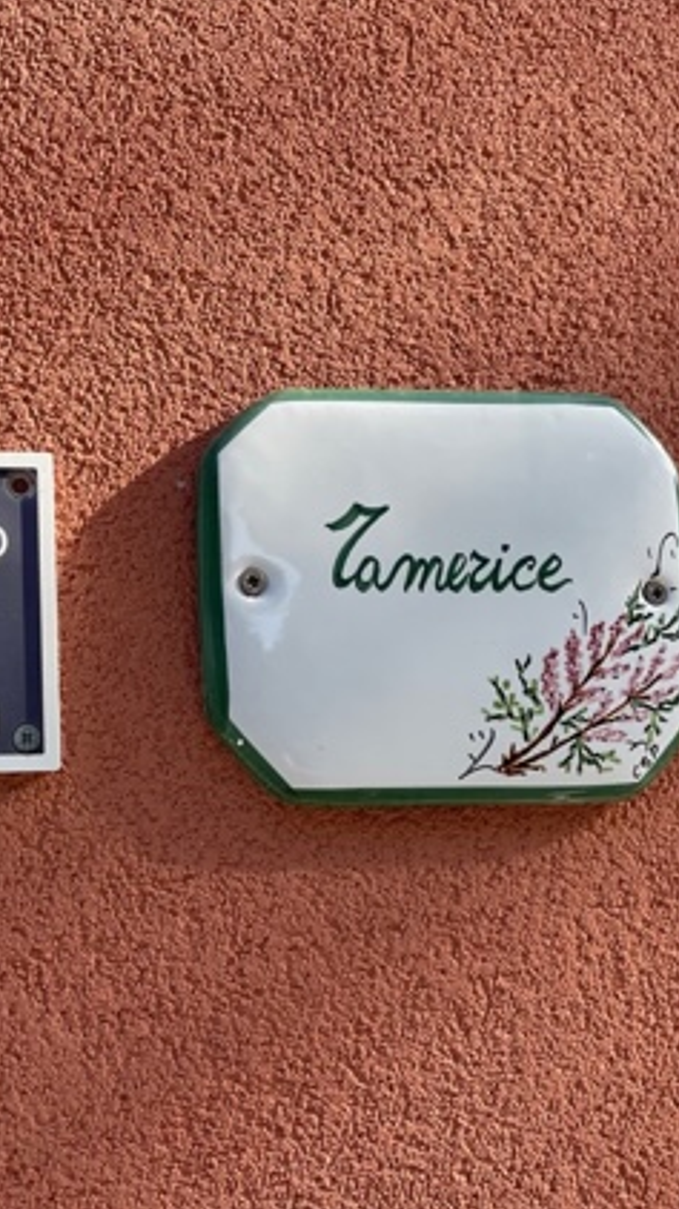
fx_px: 1378
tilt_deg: +6.3
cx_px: 83
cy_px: 668
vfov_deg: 47.3
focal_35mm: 43
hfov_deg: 26.8
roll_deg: +2.4
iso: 32
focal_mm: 4.2
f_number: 1.6
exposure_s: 1/849
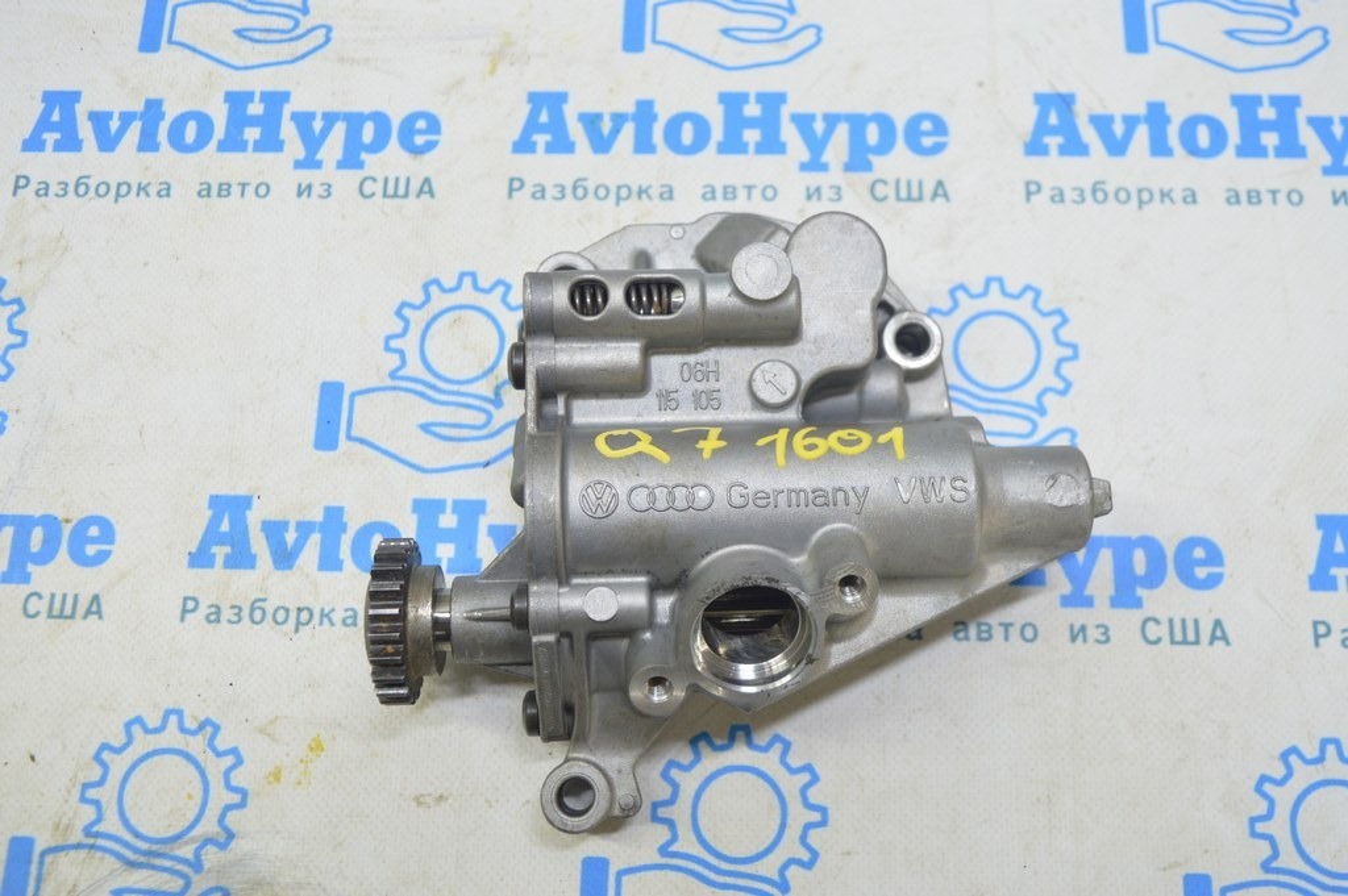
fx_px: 1347
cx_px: 674
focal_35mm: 36
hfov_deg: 53.2
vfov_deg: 36.8
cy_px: 448
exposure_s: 1/20
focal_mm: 24
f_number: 5.6
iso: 400
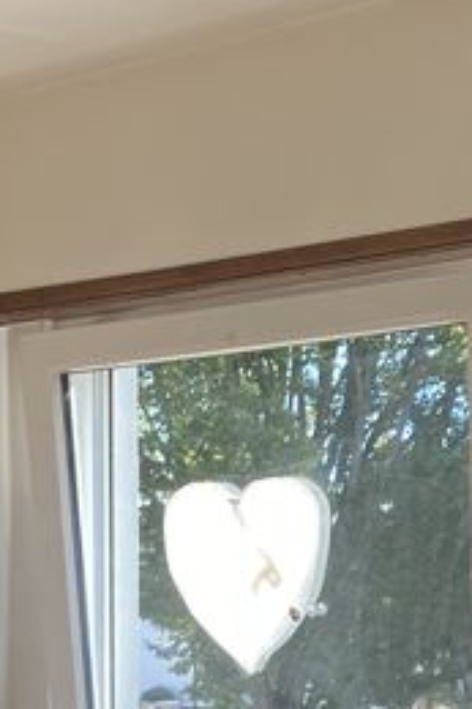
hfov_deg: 13.0
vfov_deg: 17.8
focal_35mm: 104
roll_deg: +0.1
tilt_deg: -8.9
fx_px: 2048
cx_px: 41
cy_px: 1039
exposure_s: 1/122
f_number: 1.8
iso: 32
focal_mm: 4.25
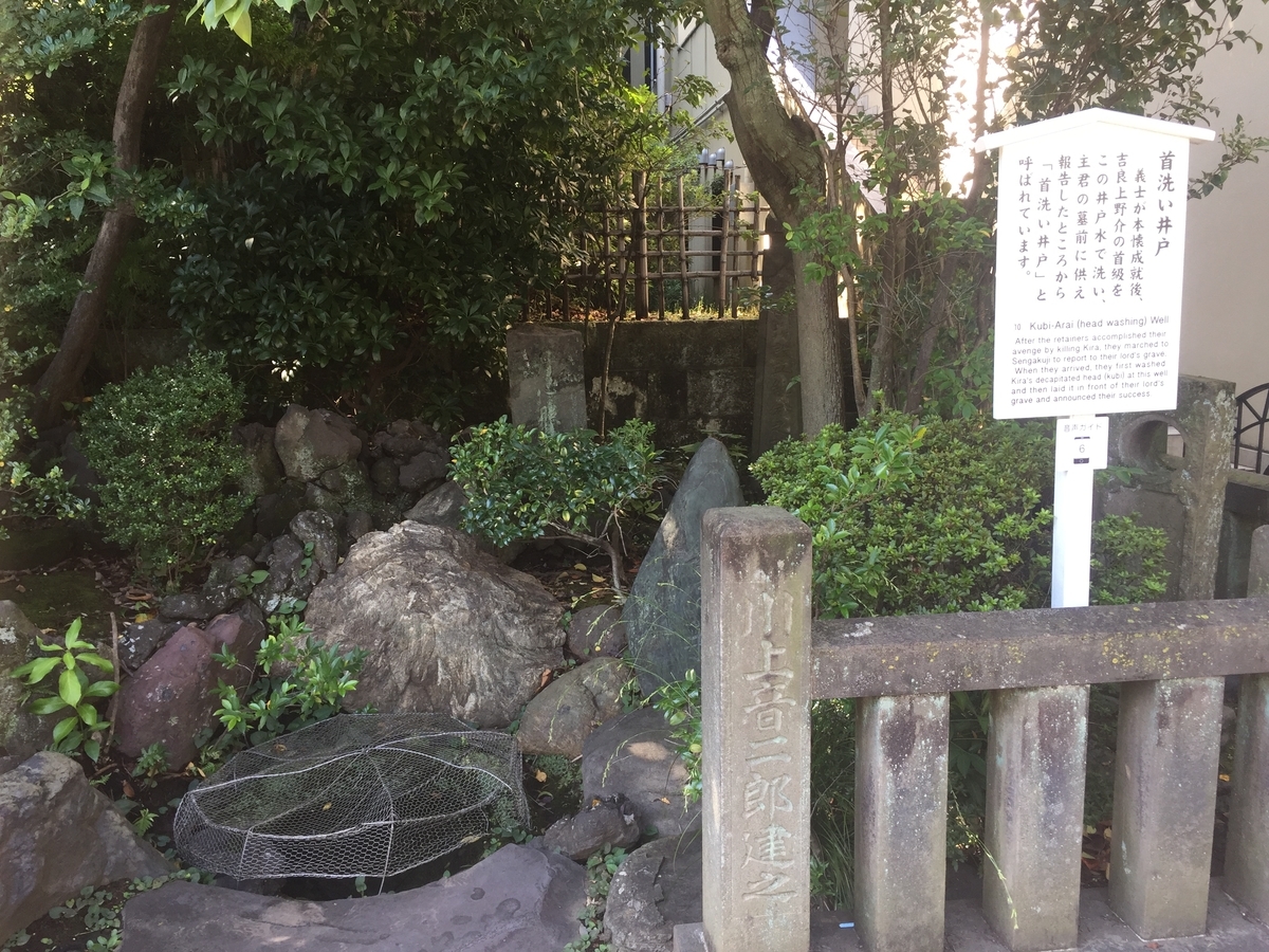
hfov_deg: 61.7
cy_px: 476
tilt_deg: -8.7
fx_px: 1063
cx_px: 634
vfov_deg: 48.2
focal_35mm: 29
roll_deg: -1.4
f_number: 2.2
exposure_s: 1/60
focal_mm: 4.15
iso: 40
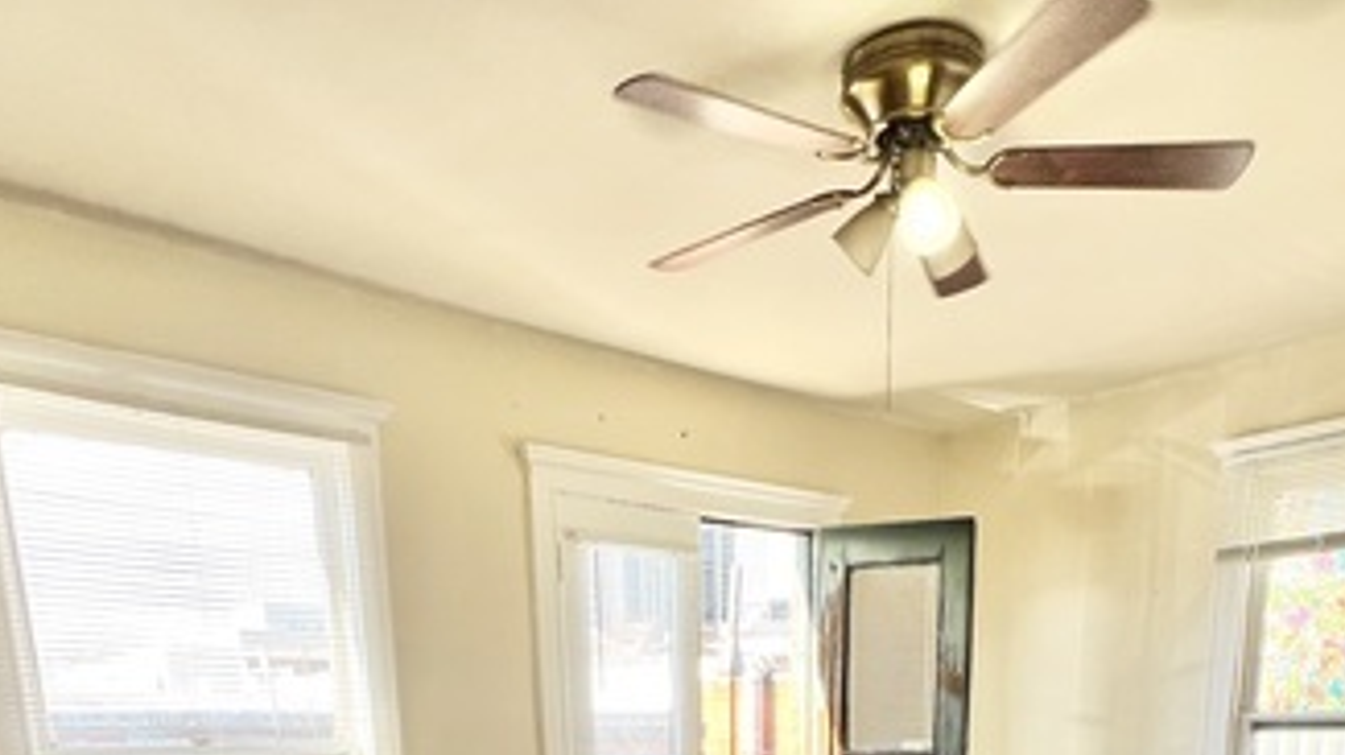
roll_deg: +0.5
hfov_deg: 65.9
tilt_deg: -15.8
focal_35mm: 29
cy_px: 1027
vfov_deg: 30.1
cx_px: 753
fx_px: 1034
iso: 32
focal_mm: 1.57
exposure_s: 1/149
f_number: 1.8
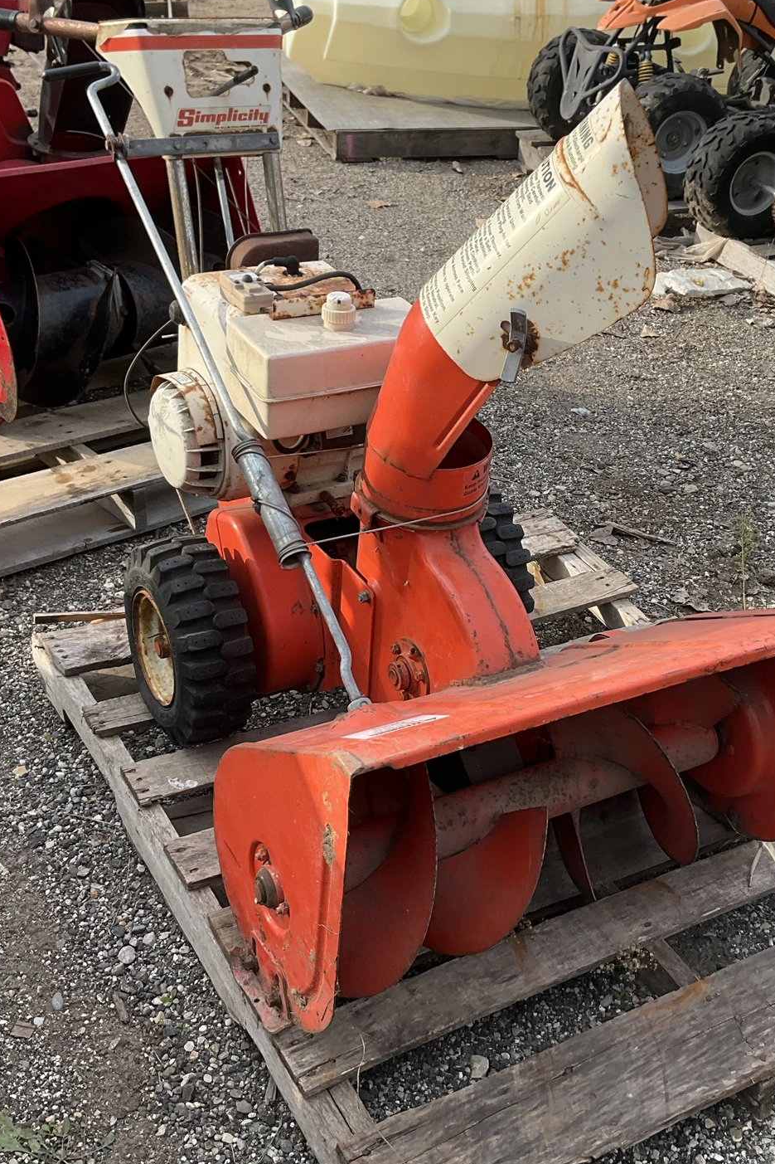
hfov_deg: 31.1
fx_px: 1389
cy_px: 544
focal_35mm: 43
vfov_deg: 45.4
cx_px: 463
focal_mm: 3
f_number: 1.8
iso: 25
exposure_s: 1/514
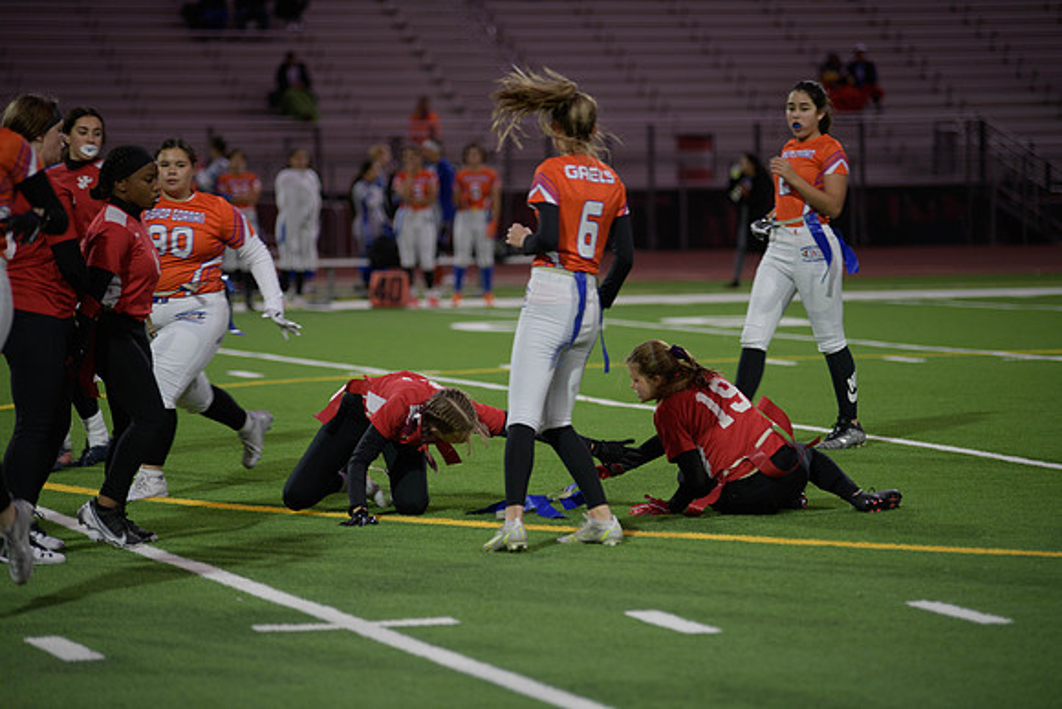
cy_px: 354
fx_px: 4868
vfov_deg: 8.3
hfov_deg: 12.4
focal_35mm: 165
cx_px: 531
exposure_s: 1/200
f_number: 2.8
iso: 450
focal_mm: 165
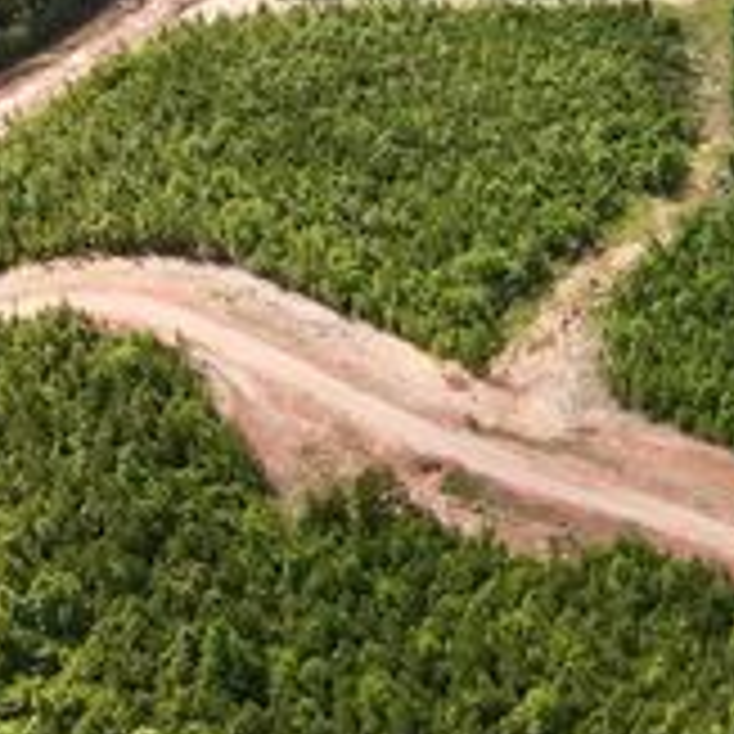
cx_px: 702
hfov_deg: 25.4
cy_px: 34
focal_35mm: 65
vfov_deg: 25.4
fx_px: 1559
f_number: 2.8
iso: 100
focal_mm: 4.5
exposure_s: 1/320
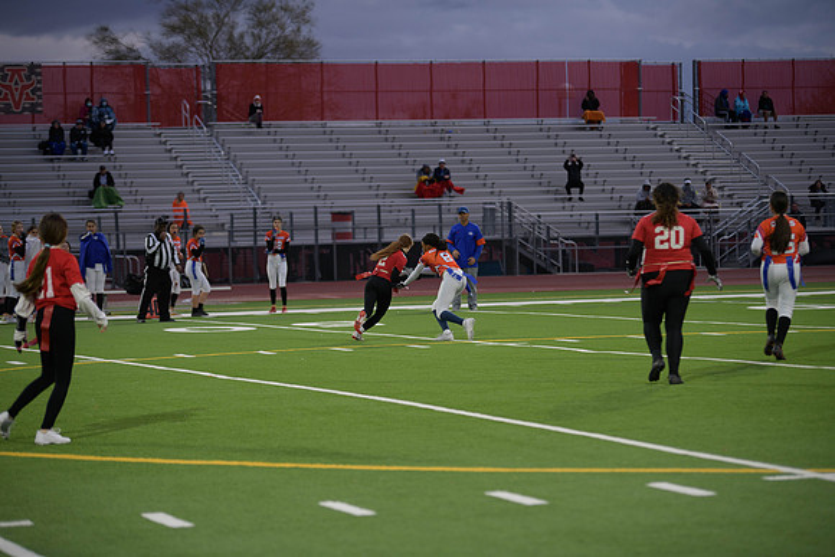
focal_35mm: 122
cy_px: 278
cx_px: 418
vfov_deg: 11.2
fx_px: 2830
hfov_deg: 16.8
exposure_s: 1/200
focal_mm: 122
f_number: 2.8
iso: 400
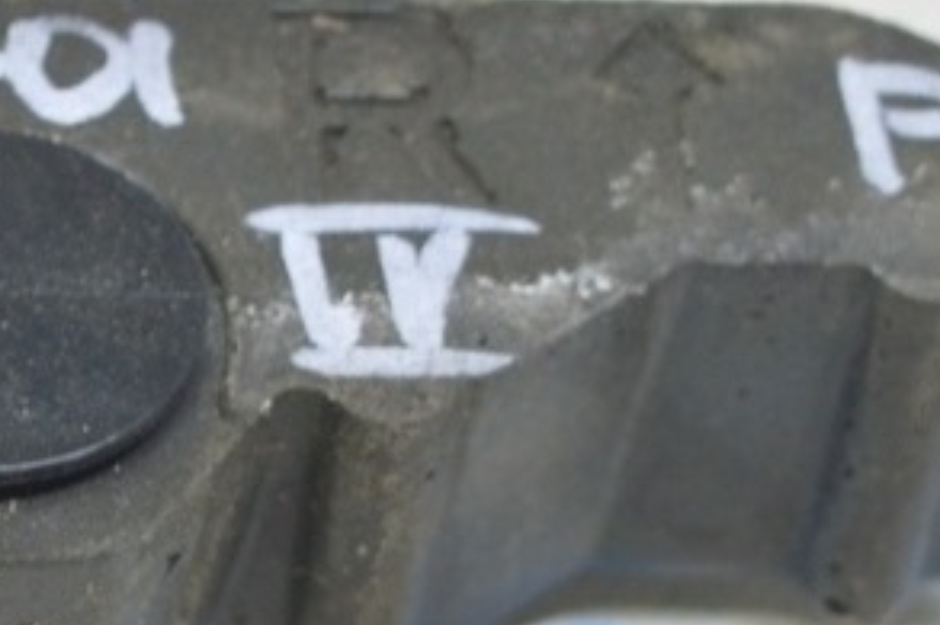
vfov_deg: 7.4
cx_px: -119
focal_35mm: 184
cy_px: 575
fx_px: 4795
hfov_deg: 11.0
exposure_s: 1/20
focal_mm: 35
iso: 400
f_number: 5.6
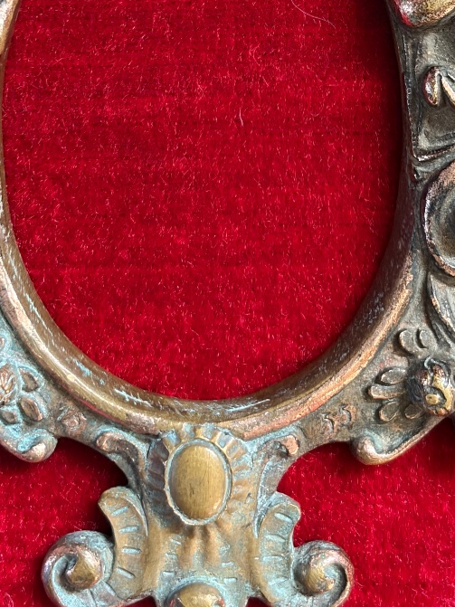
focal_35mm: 93
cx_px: 203
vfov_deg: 20.9
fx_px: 1630
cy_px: 149
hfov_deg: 15.9
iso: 320
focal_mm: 5.96
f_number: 1.6
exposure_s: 1/30
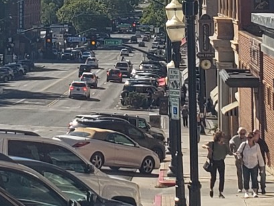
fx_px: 705
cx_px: 62
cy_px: -125
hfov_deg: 21.8
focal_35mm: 89
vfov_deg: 15.1
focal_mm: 4.3
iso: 50
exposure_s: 1/1973
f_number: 2.4
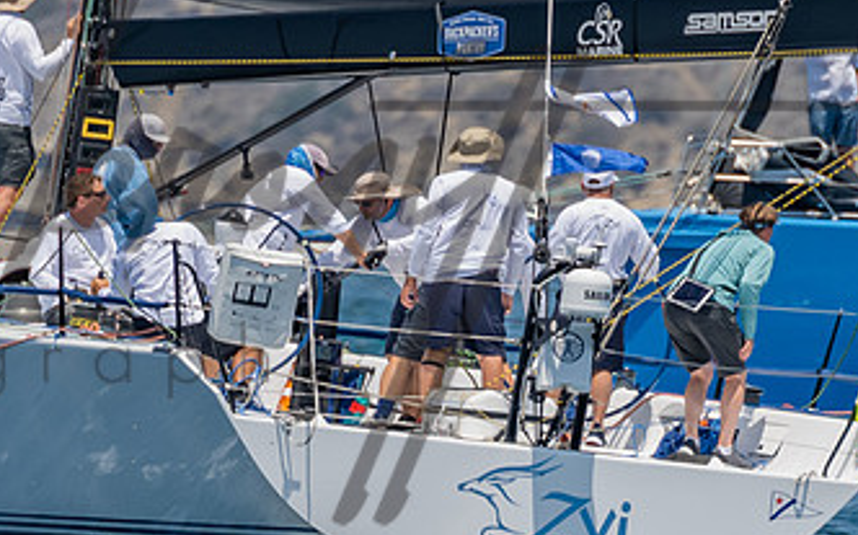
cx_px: 766
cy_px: 605
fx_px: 38673
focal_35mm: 1655
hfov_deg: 1.3
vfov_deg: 0.8
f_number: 5.6
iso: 320
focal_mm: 400
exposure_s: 1/1250
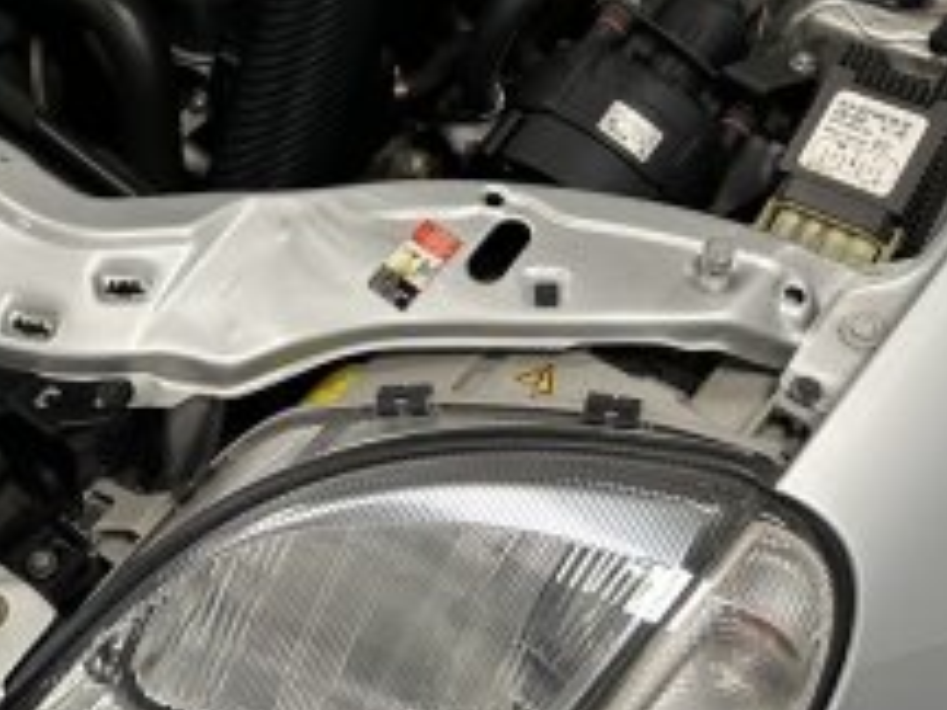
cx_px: 276
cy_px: -39
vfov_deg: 19.9
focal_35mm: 71
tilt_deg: -42.7
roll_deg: +0.2
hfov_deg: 27.1
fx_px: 1942
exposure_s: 1/50
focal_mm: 6.86
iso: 125
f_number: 1.78
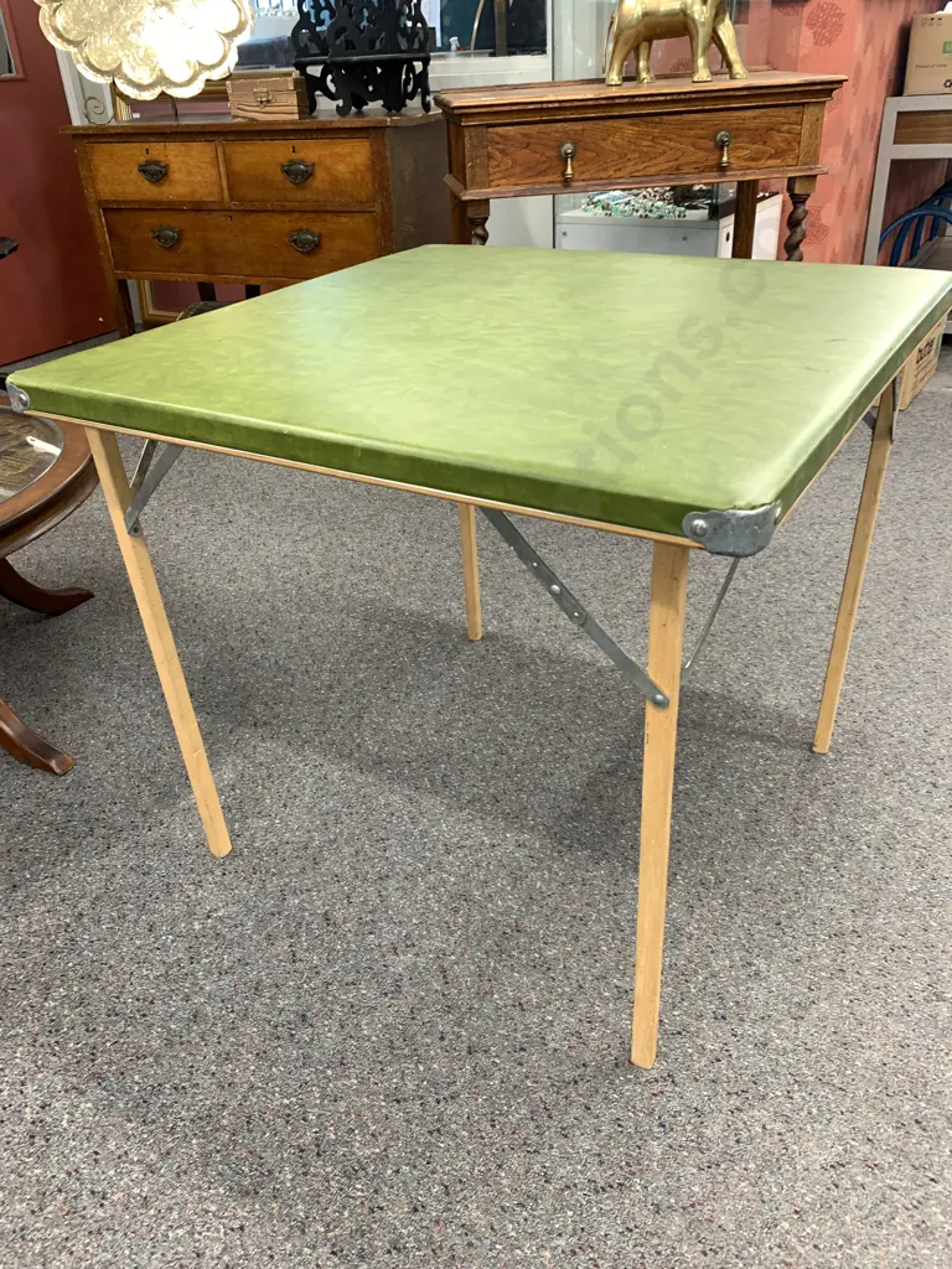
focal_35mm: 26
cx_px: 476
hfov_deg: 53.1
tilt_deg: -30.6
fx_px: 953
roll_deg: +3.1
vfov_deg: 67.3
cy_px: 634
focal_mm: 4.25
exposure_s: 1/50
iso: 100
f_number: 1.8
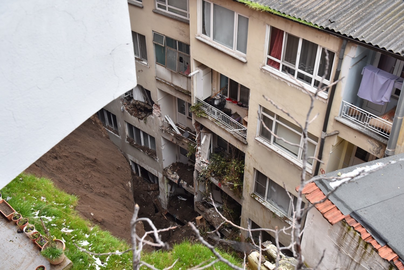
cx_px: 202
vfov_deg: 36.9
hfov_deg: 53.1
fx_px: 404
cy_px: 135
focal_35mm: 36
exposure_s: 1/250
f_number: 5.6
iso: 1600
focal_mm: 36
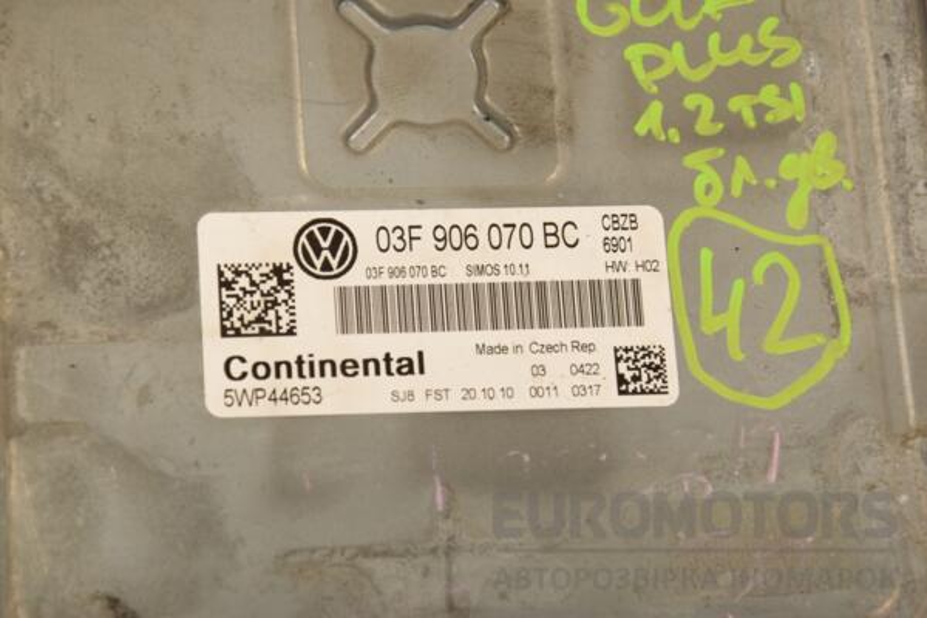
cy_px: 309
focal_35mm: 158
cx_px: 464
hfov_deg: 13.0
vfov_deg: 8.7
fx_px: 4055
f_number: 9
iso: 800
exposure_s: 1/200
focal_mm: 105
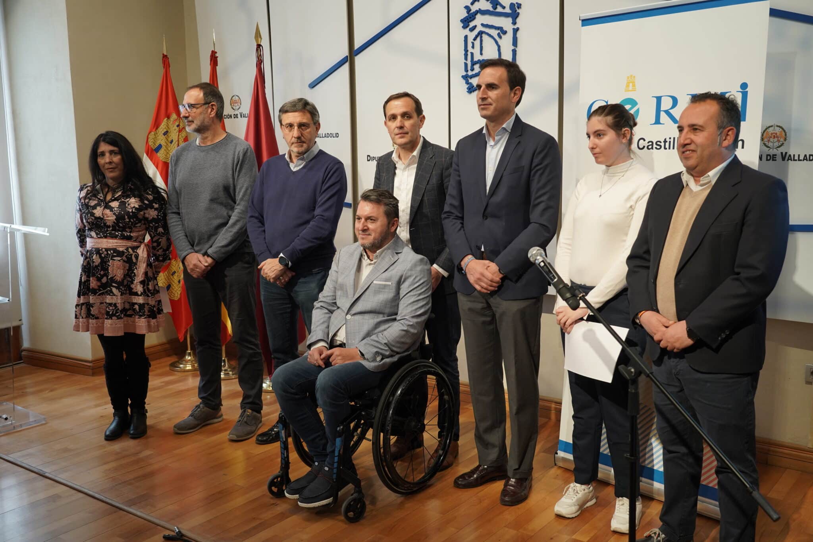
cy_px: 271
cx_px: 406
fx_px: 790
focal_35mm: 35
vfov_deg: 37.8
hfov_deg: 54.4
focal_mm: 35
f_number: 4.5
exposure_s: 1/100
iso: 800
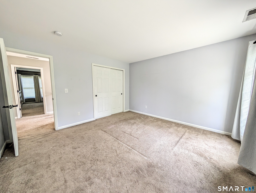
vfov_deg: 94.6
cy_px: 96
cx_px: 128
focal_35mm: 12
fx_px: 89
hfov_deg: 110.5
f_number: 1.7
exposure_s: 1/120
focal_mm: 2.02
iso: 223
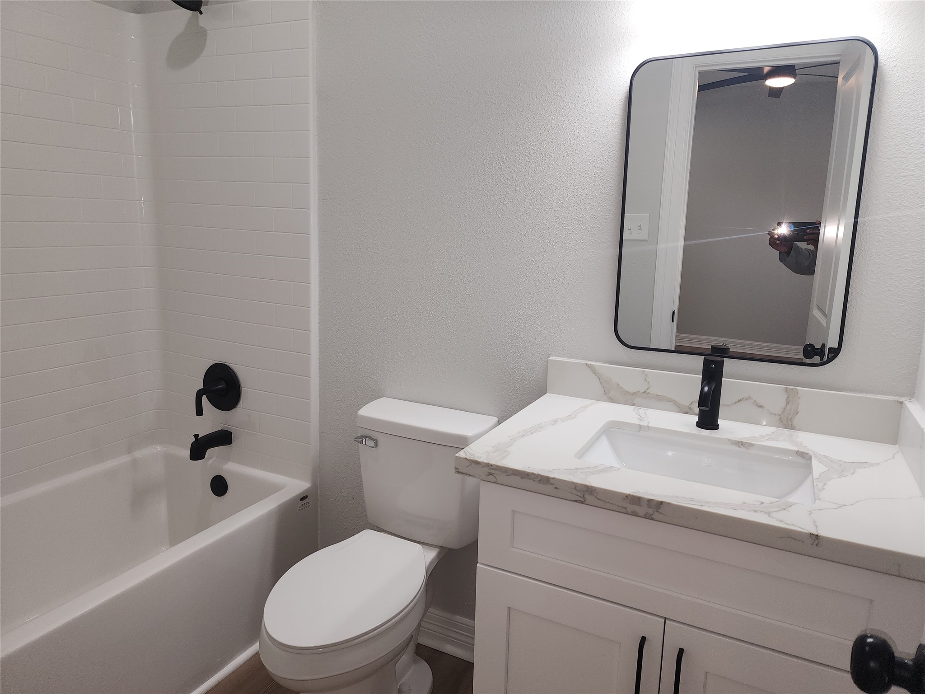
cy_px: 347
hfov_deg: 73.9
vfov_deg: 58.9
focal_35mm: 23
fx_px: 615
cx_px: 462
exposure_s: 1/60
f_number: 1.8
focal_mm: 6.4
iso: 32
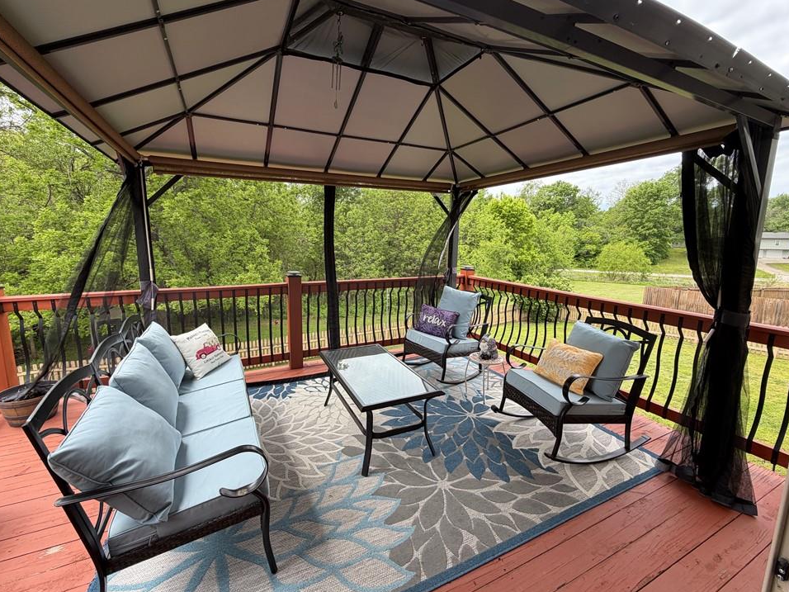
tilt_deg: -8.7
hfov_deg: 98.2
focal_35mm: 15
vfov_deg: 81.7
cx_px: 388
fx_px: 342
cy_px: 291
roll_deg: -0.1
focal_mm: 2.22
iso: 50
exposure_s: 1/297
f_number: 2.2
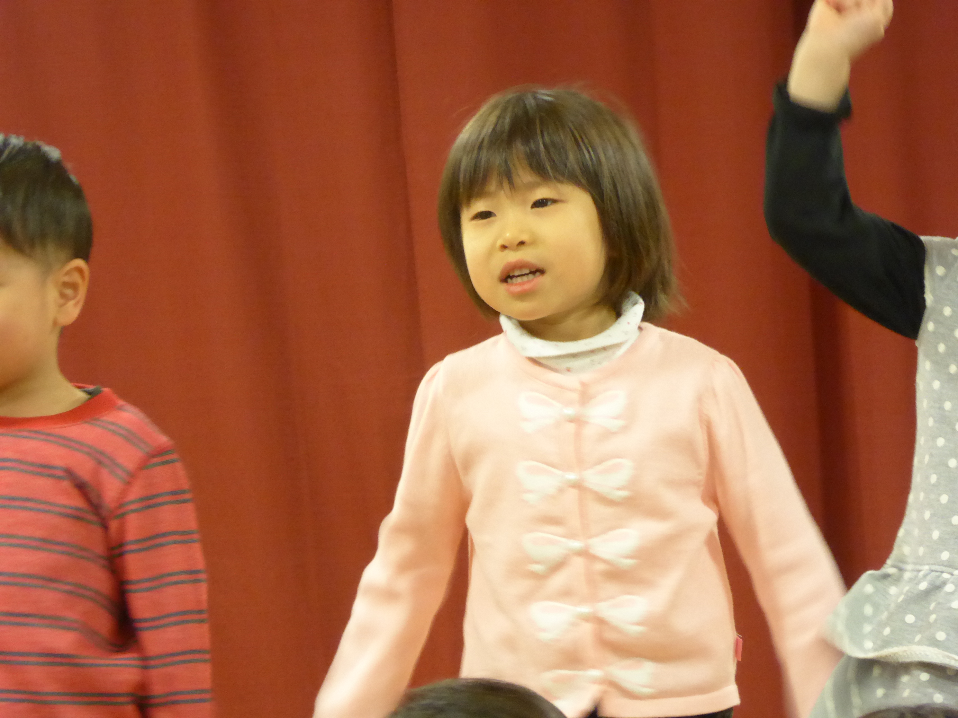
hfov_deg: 10.4
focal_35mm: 191
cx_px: 479
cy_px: 359
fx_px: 5286
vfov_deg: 7.8
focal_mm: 30.9
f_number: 5.6
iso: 800
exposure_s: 1/13
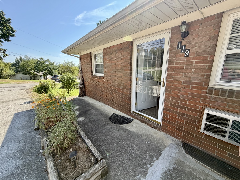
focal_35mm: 14
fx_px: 97
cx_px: 120
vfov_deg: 85.7
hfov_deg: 102.1
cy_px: 90
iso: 50
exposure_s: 1/502
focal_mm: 2.22
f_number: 2.2
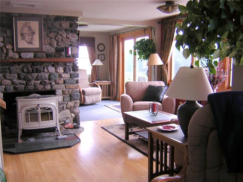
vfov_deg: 39.7
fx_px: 253
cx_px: 122
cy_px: 91
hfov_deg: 51.4
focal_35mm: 36
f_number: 2.6
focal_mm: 4.7
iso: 100
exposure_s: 1/30.7
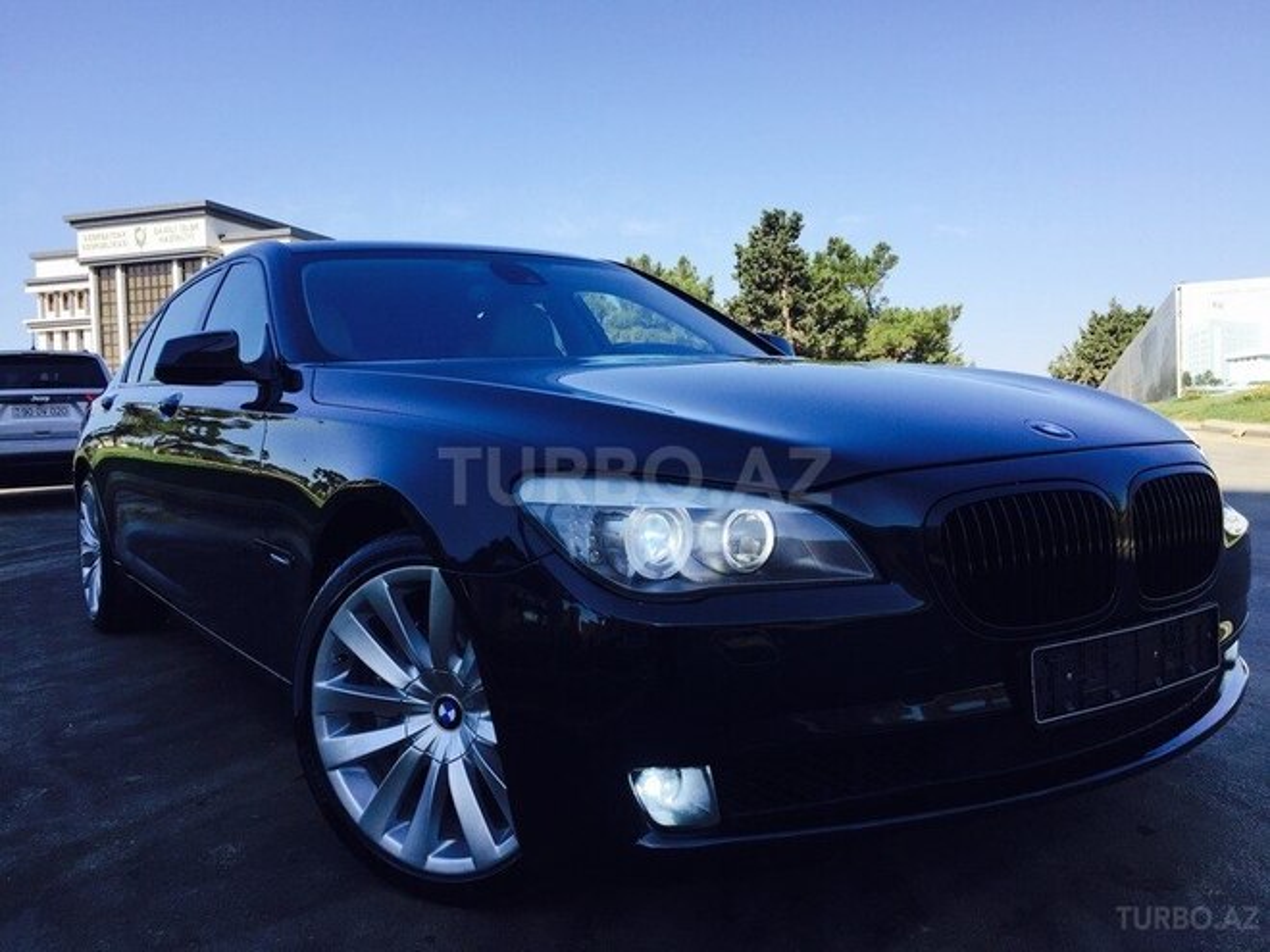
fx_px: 1064
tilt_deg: +0.1
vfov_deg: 48.2
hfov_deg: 61.7
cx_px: 635
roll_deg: +1.1
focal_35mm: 29
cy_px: 476
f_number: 2.2
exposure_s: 1/1236
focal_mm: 4.15
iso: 32
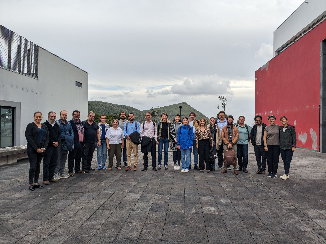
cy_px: 122
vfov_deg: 51.3
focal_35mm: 27
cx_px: 163
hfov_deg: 65.3
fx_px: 254
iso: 67
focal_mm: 4.38
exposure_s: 1/1560
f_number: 1.73
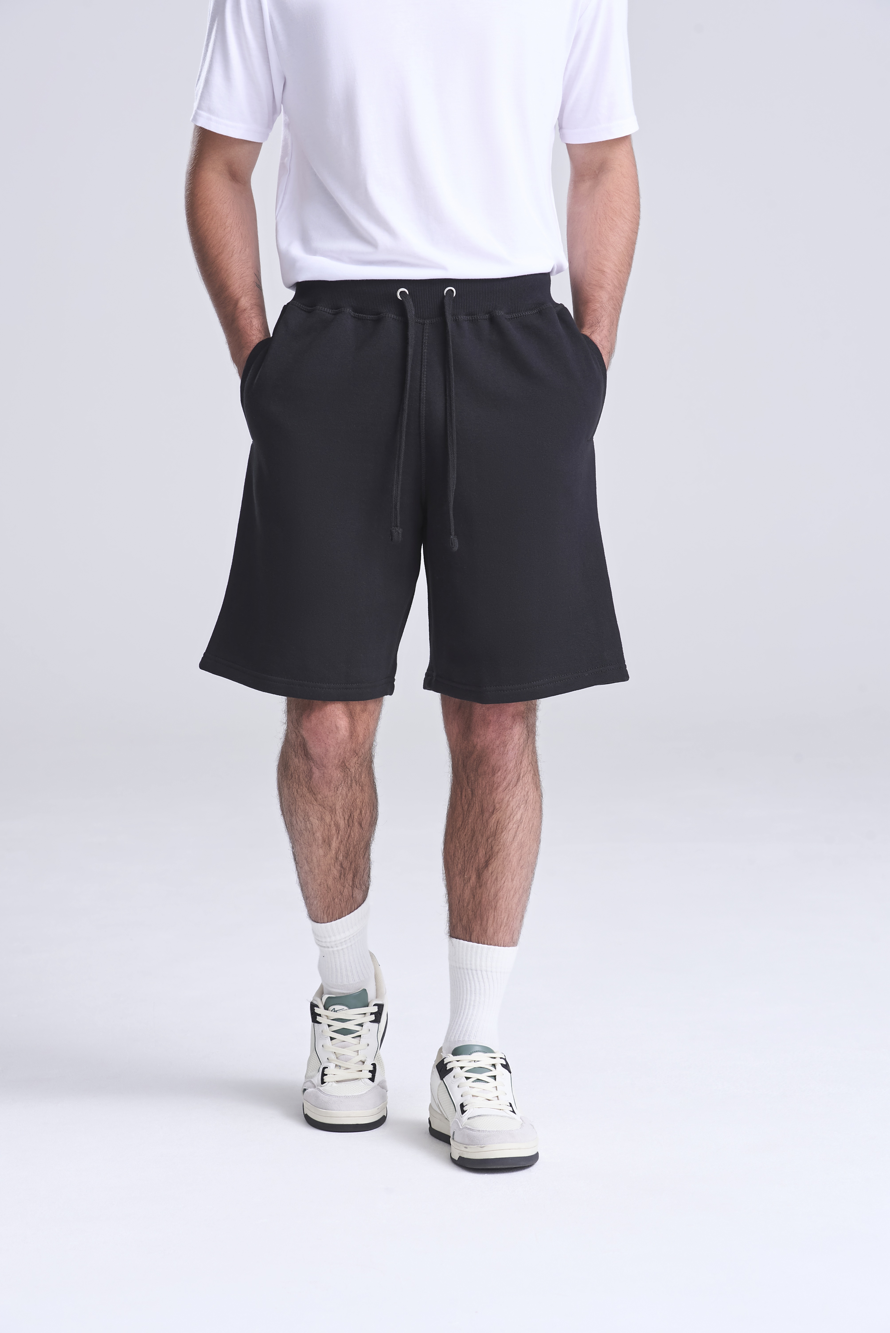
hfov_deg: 11.8
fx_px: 4297
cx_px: 445
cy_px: 666
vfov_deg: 17.6
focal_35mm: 116
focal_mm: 116
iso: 400
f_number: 10
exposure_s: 1/160
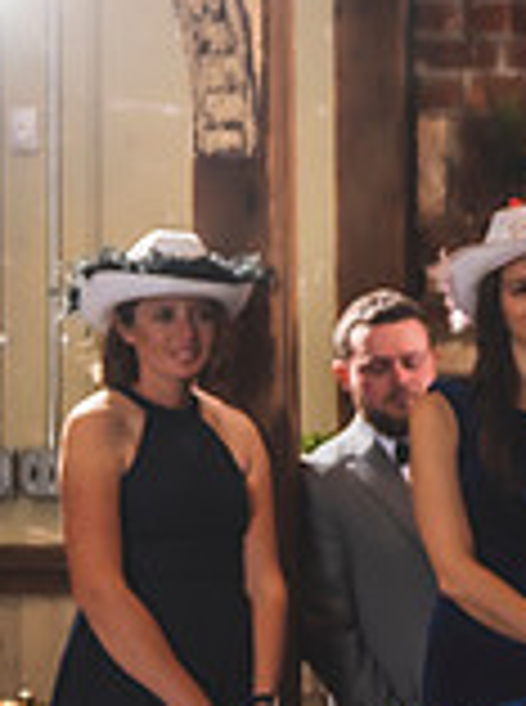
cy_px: 488
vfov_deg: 9.9
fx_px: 4089
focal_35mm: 201
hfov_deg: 6.9
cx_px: 1286
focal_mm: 56
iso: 400
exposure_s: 1/100
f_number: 2.8
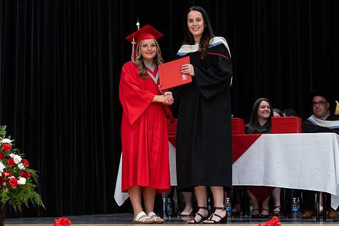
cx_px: 146
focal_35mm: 112
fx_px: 1053
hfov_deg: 18.3
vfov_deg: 12.3
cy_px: 97
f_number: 2.8
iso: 1000
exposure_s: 1/200
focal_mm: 85
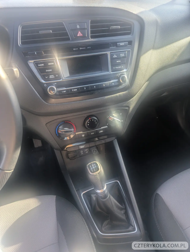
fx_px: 175
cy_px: 126
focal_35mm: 24
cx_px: 95
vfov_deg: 71.5
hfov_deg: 56.9
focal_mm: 6.81
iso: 43
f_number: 1.85
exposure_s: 1/178
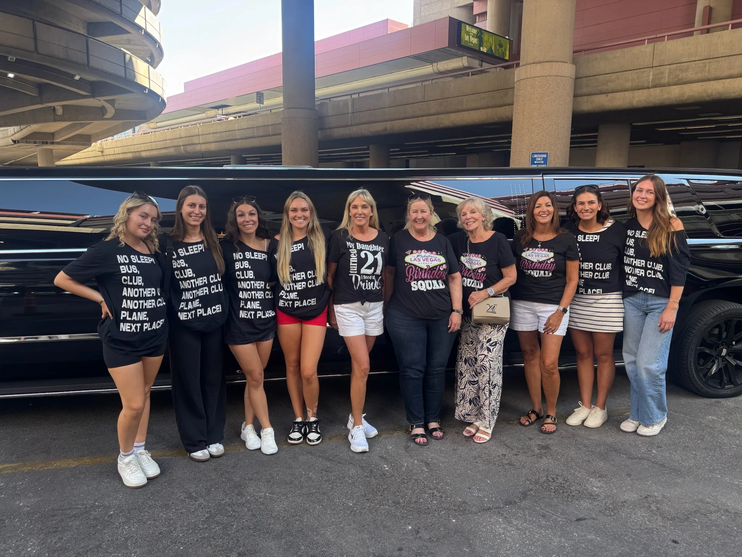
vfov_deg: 56.8
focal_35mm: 24
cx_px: 371
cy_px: 278
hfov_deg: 71.6
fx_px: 514
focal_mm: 6.76
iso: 80
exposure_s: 1/121
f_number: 1.78
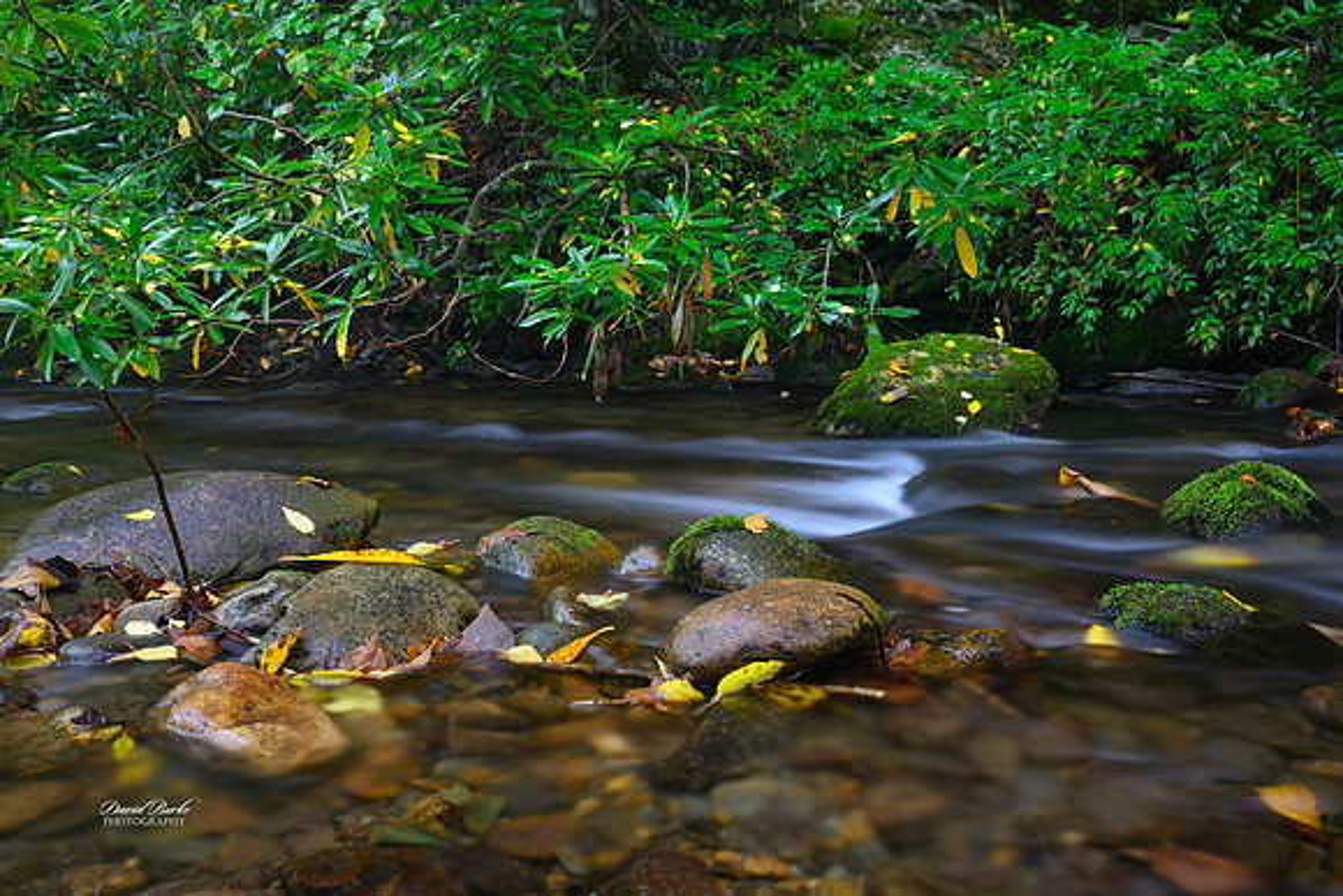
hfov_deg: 56.5
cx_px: 672
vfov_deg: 39.4
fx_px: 1250
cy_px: 448
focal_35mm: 34
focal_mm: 33.5
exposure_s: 10
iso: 64
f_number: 11
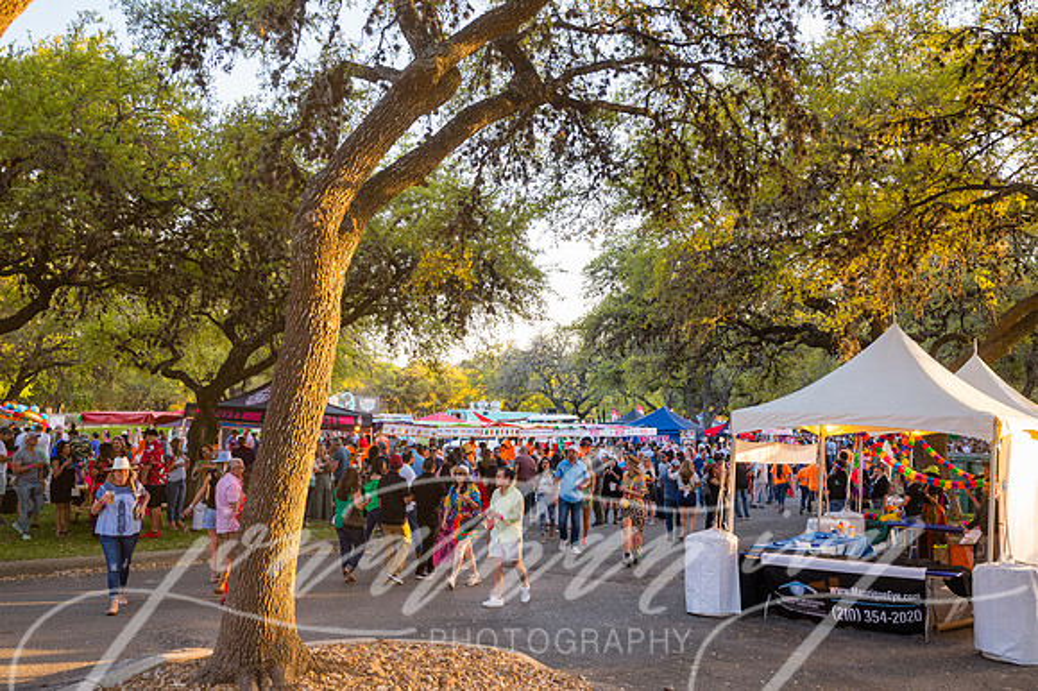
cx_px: 519
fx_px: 980
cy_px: 346
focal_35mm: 34
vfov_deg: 38.8
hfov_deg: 55.8
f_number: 4
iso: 1600
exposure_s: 1/1000
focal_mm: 34
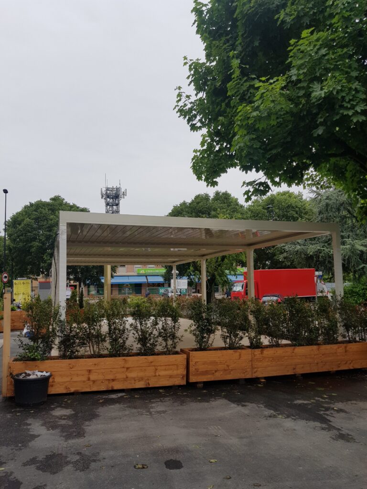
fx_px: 368
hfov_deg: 53.1
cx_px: 184
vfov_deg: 67.3
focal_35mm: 26
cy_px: 244
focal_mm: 4.3
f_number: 1.7
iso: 40
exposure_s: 1/620
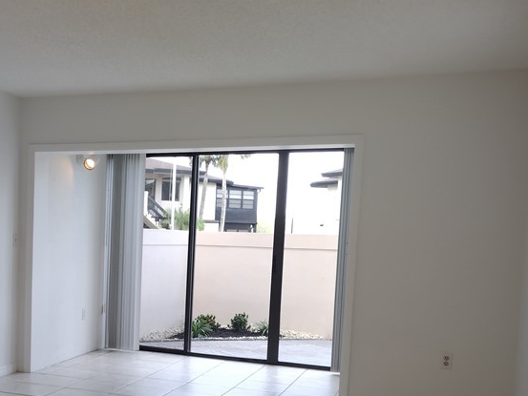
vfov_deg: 28.6
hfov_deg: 36.4
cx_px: 81
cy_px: 302
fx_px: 763
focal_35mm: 50
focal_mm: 4.71
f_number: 1.7
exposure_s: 1/132
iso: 100
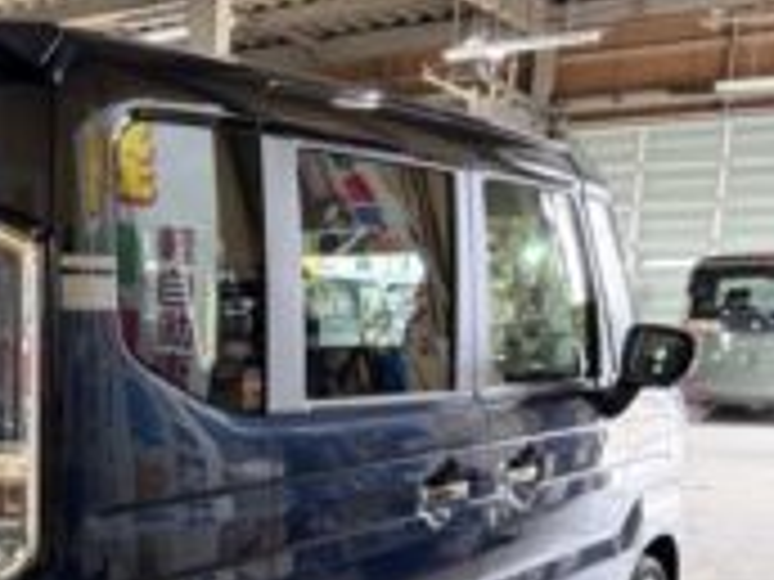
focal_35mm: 53
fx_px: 1185
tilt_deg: -13.3
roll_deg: +1.1
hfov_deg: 33.0
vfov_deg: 26.0
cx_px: -9
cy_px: 587
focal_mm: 5.96
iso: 320
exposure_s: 1/50
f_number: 1.6
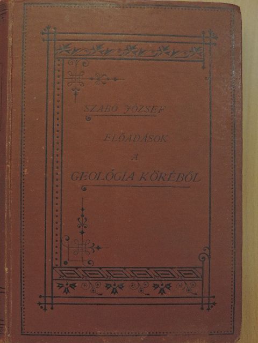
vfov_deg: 38.2
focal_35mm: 50
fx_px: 497
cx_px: 129
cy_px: 172
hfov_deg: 29.1
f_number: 3.6
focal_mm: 8.9
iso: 800
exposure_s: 1/100
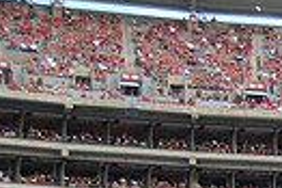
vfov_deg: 7.6
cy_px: 363
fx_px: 1353
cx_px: 616
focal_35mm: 173
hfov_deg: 10.6
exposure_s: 1/100
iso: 200
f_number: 5
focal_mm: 26
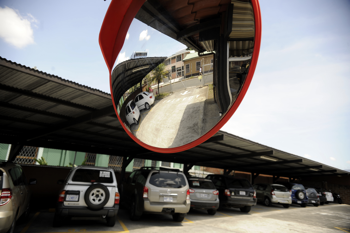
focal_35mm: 30
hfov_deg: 61.9
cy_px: 116
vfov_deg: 43.6
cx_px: 175
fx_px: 292
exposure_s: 1/200
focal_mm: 30
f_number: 5
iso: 100
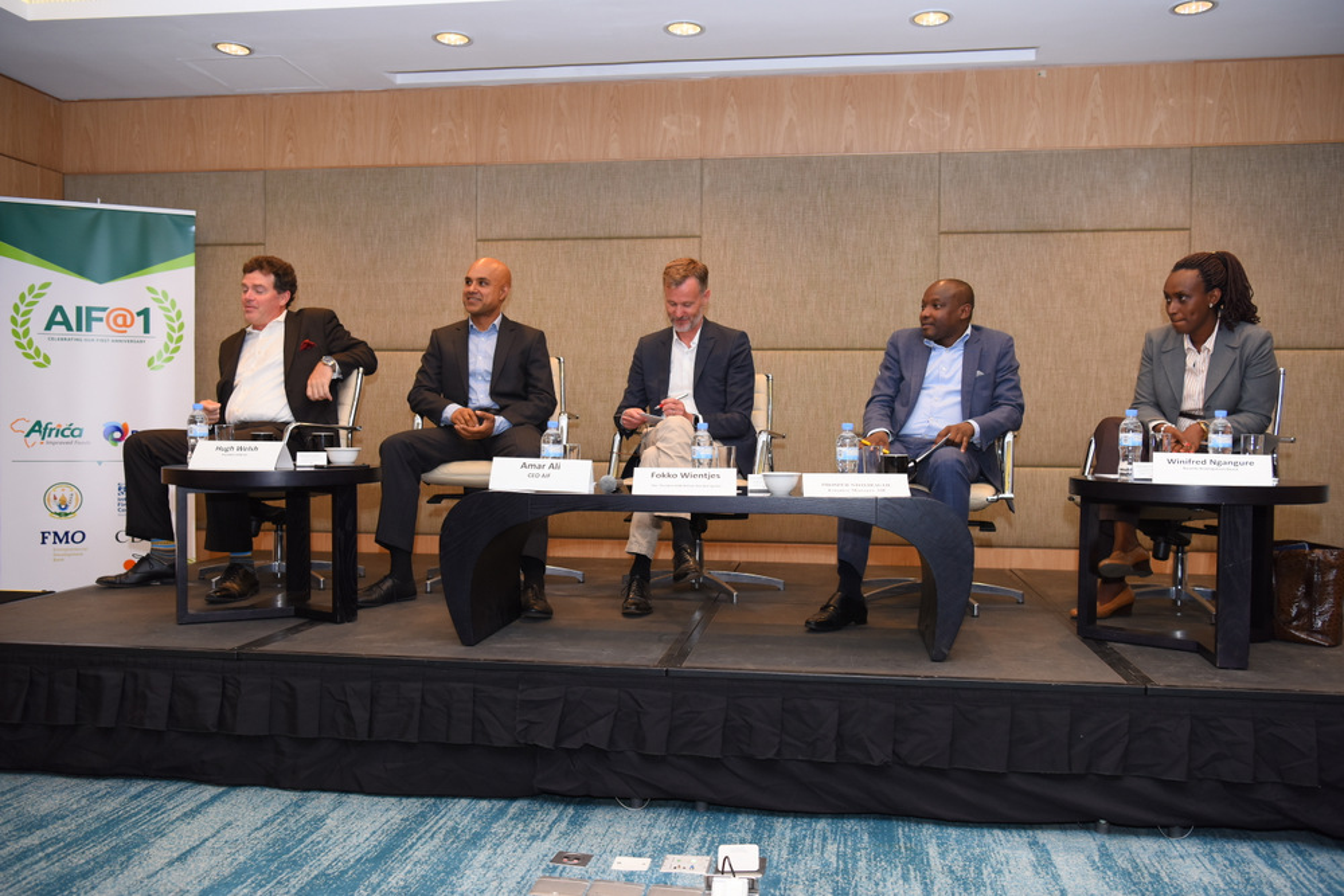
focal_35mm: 32
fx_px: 1195
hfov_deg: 58.7
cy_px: 448
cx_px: 672
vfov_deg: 41.1
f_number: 4
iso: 800
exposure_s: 1/125
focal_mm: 32
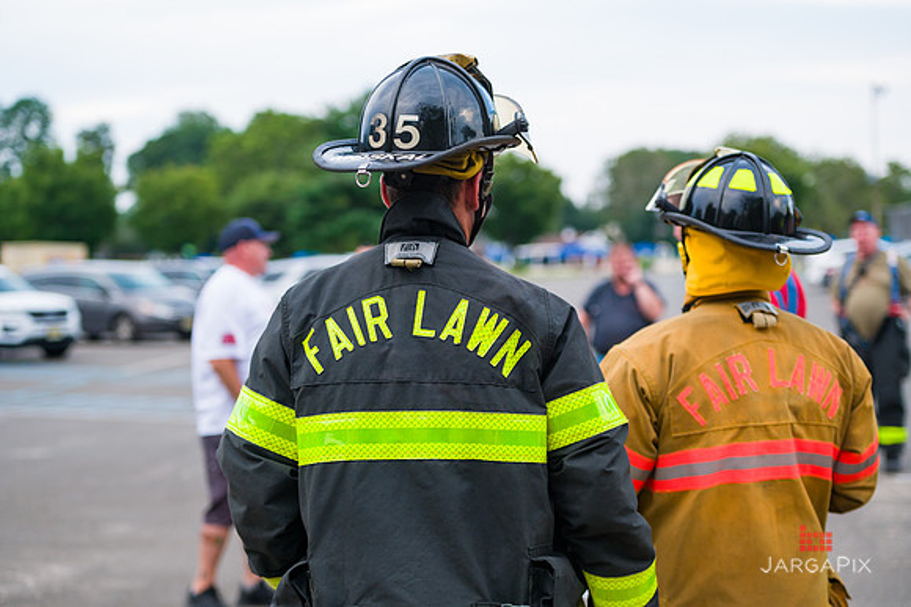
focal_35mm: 70
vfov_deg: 19.4
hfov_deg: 28.9
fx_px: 1770
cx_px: 456
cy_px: 304
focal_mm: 70
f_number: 3.2
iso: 500
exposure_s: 1/250
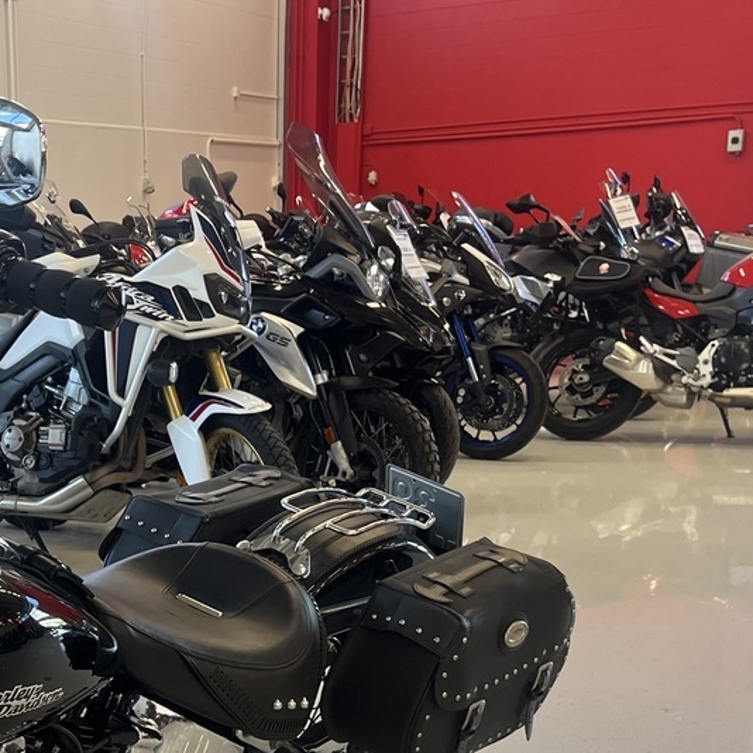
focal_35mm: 62
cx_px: 25
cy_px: 729
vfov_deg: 26.4
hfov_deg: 26.4
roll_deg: +2.7
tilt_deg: -16.6
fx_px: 1526
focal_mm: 5.1
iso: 100
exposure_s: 1/100
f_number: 1.6
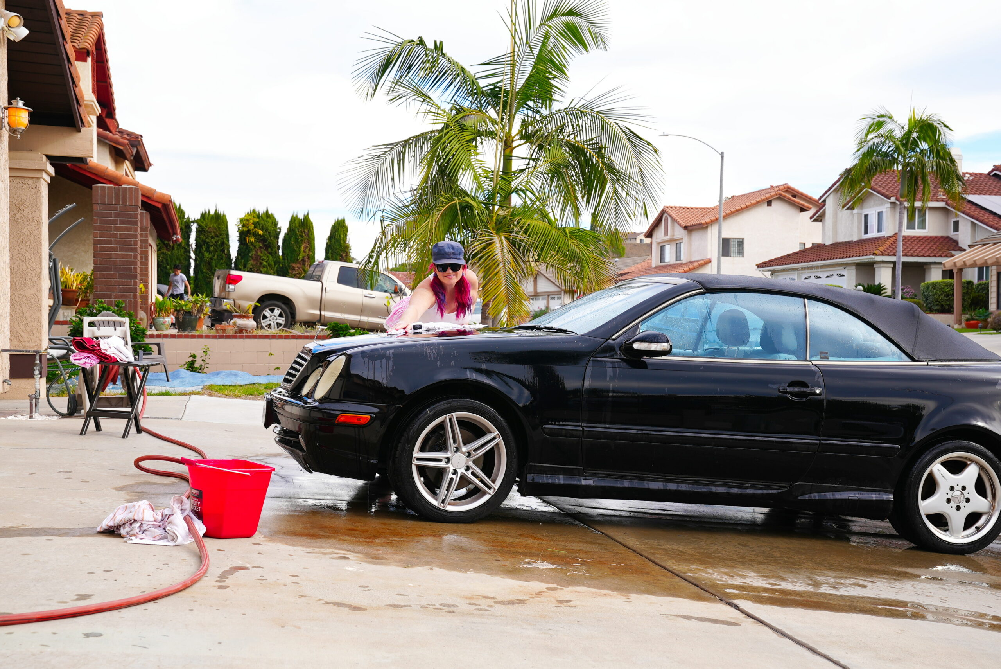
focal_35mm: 43
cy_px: 334
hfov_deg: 45.4
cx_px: 500
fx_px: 1196
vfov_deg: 31.2
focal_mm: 43
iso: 80
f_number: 6.3
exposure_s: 1/100
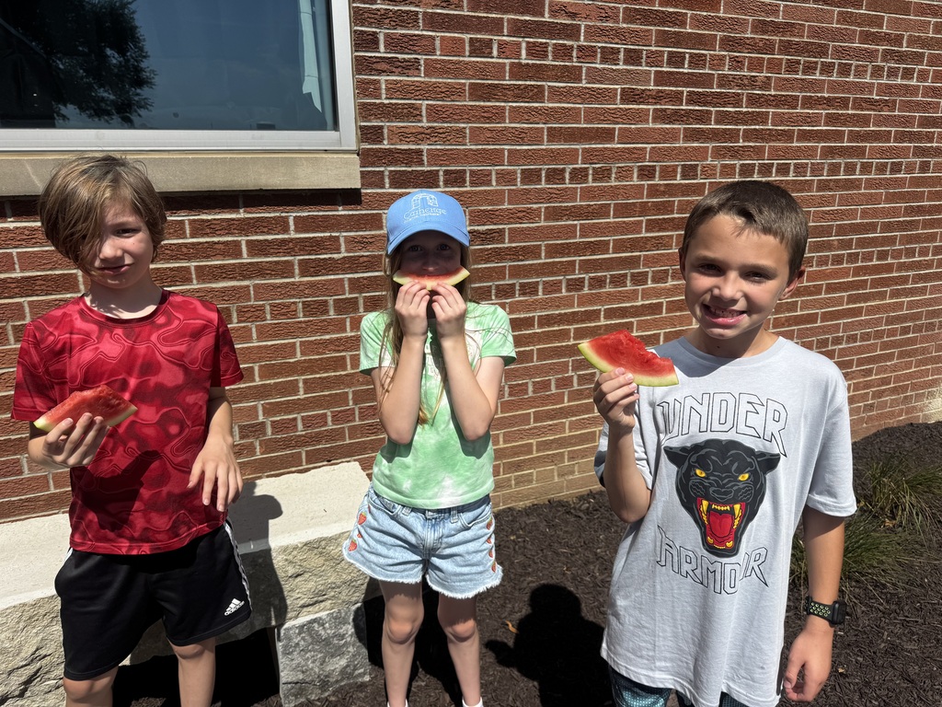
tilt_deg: -15.9
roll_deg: +1.1
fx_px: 653
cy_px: 354
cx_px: 471
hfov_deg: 71.6
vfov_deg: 56.8
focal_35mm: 24
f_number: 1.78
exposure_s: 1/6410
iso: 80
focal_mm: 6.76
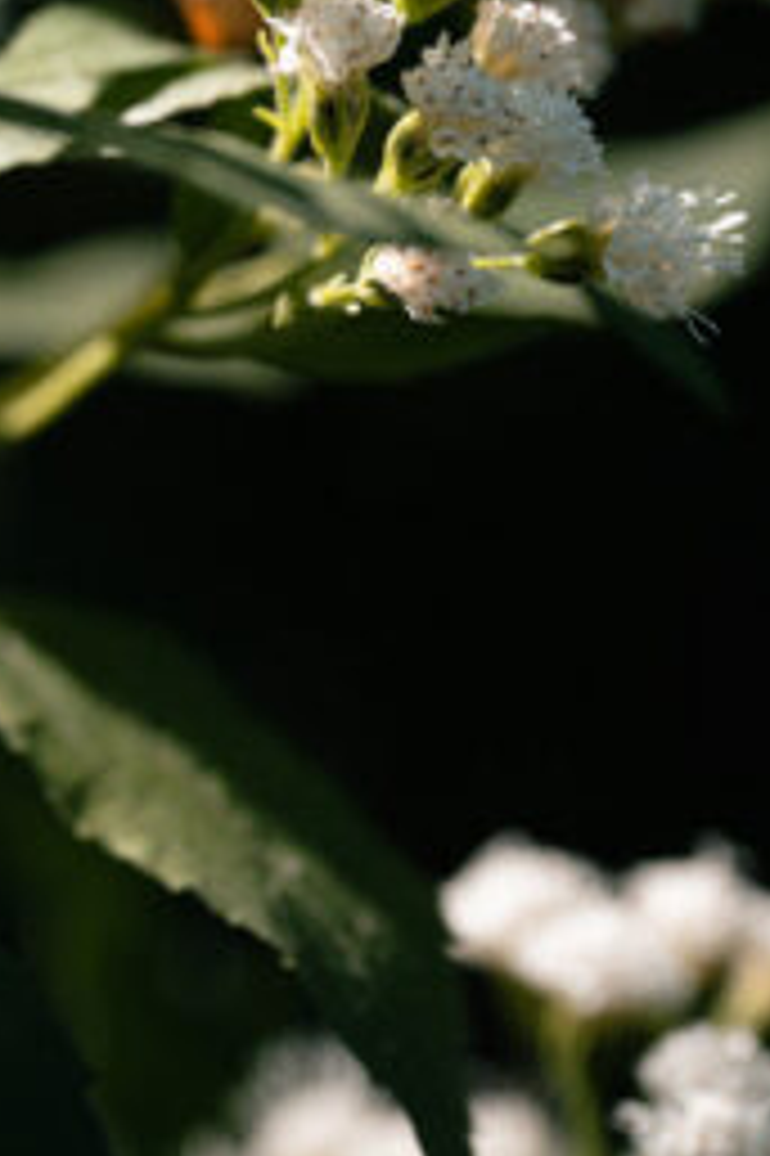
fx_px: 8963
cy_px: 846
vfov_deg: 7.4
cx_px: 169
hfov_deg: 4.9
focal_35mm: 279
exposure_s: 1/400
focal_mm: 70
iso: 125
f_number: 3.2
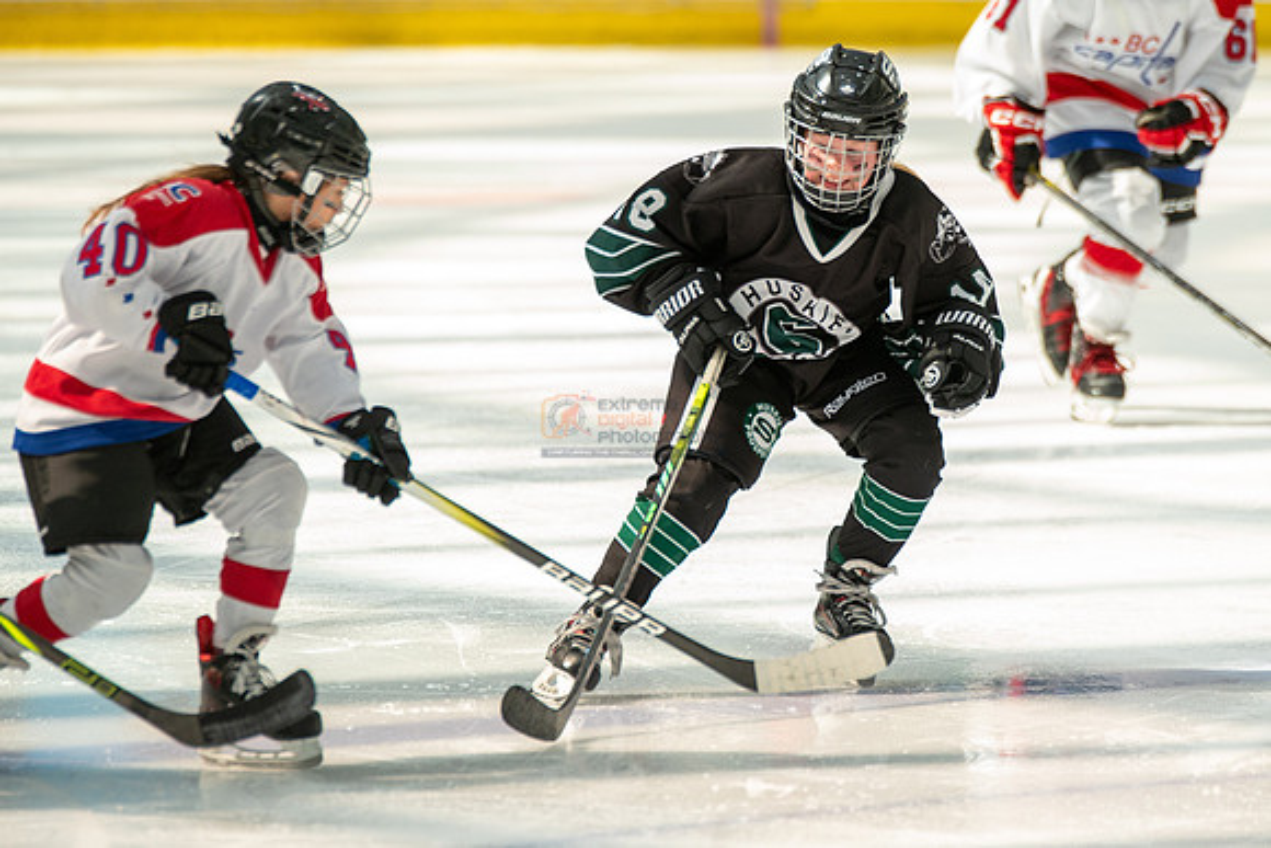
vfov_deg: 3.0
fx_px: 16132
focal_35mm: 457
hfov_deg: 4.5
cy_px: 340
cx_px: 796
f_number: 3.5
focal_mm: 300
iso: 1600
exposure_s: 1/2500
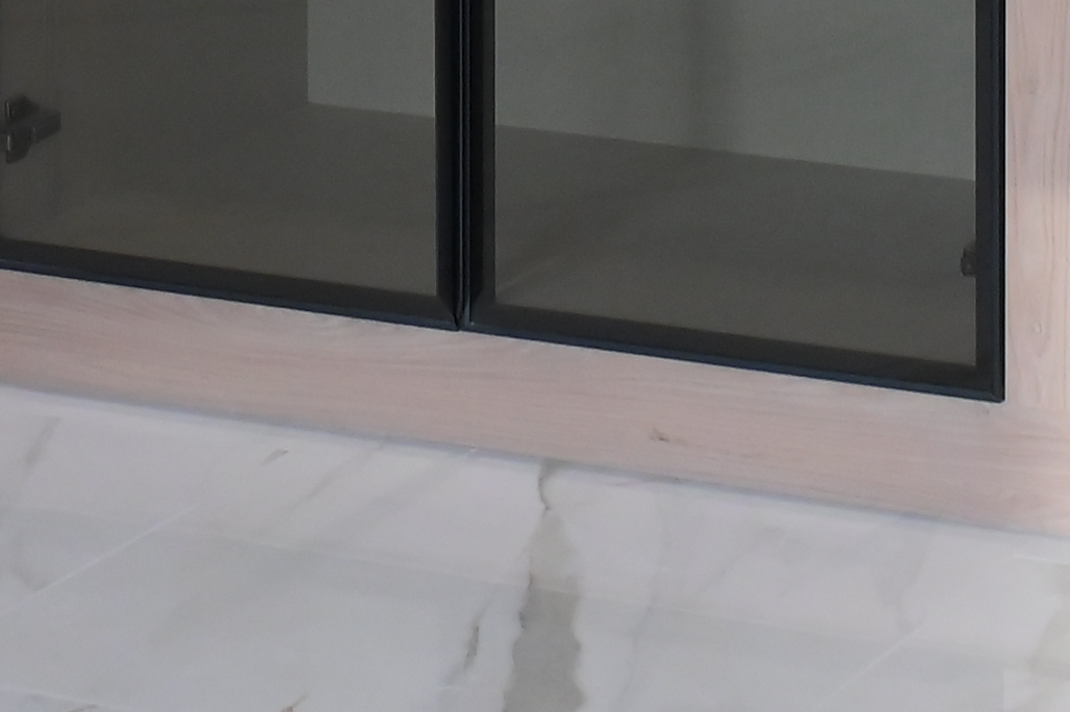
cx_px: 190
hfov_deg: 10.0
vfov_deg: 6.3
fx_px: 6119
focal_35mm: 206
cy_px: -1086
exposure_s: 1/500
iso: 1600
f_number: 4.5
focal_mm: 35
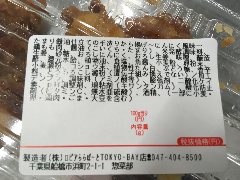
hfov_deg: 61.7
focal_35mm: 29
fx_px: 201
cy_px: 90
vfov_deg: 48.2
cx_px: 120
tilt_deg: -76.7
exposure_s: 1/40
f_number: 2.2
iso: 25
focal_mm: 4.15
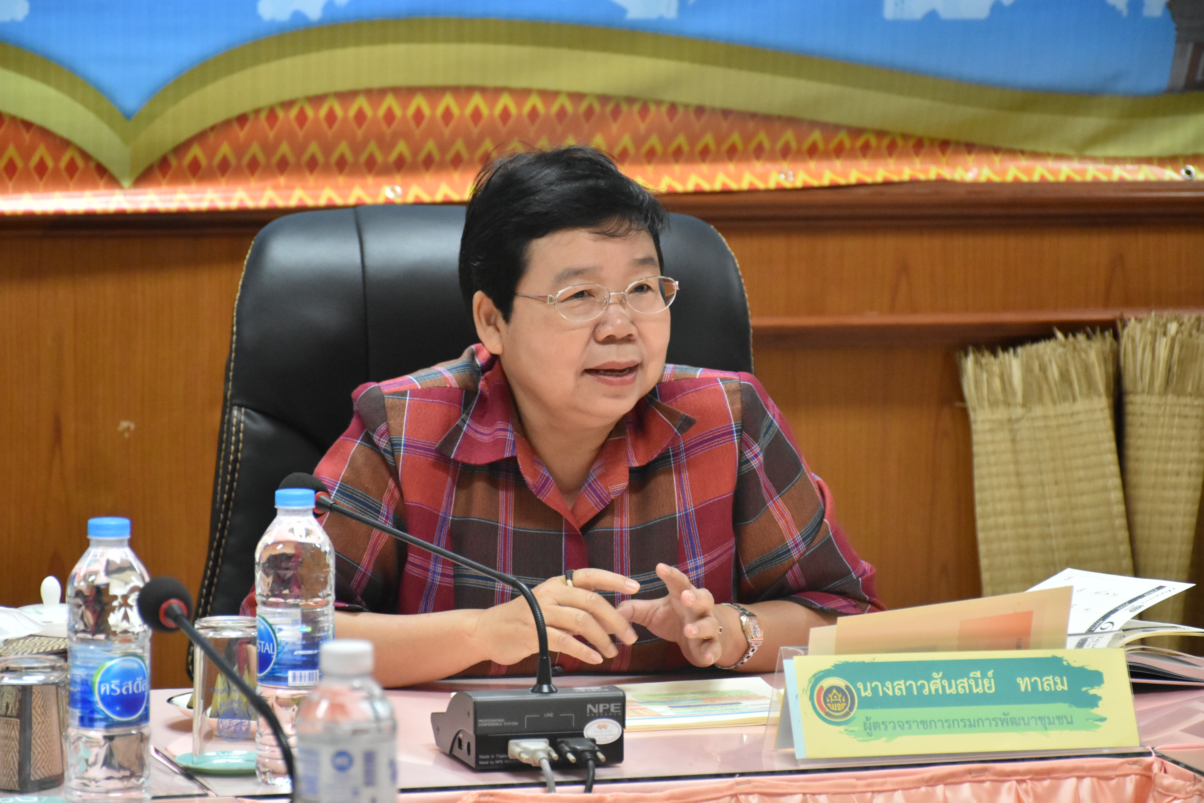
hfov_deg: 15.2
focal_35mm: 135
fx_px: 4515
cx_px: 602
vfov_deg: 10.2
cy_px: 402
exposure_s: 1/125
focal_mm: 90
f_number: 5.3
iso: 2500
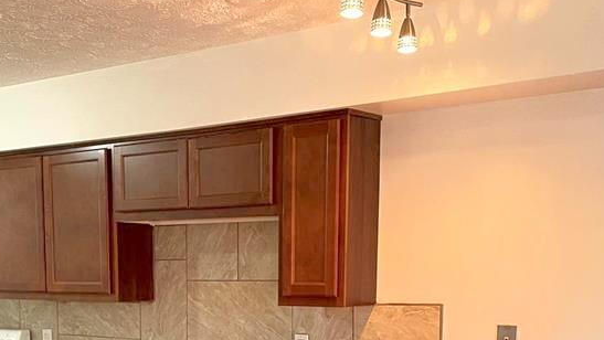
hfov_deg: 38.6
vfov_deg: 21.6
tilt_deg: -5.4
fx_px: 849
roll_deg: +0.8
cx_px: 194
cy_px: 359
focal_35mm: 53
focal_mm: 4.2
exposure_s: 1/60
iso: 250
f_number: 1.6
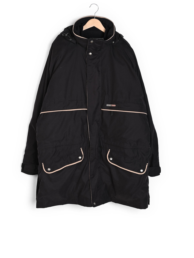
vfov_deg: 30.7
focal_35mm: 63
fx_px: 471
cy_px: 135
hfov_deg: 23.3
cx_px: 95
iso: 100
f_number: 10
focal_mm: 46
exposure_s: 1/125
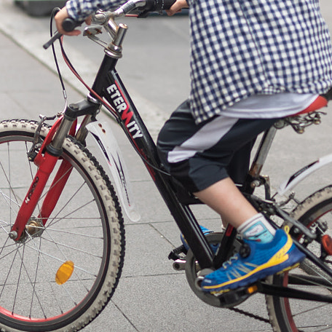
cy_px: -13
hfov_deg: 11.7
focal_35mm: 149
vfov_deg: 11.6
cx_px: 112
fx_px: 1617
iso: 100
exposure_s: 1/1000
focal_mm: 50
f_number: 1.4
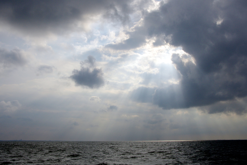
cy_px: 82
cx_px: 124
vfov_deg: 42.4
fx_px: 213
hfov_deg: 60.3
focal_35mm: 31
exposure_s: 1/3200
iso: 400
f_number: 9
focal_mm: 20.63
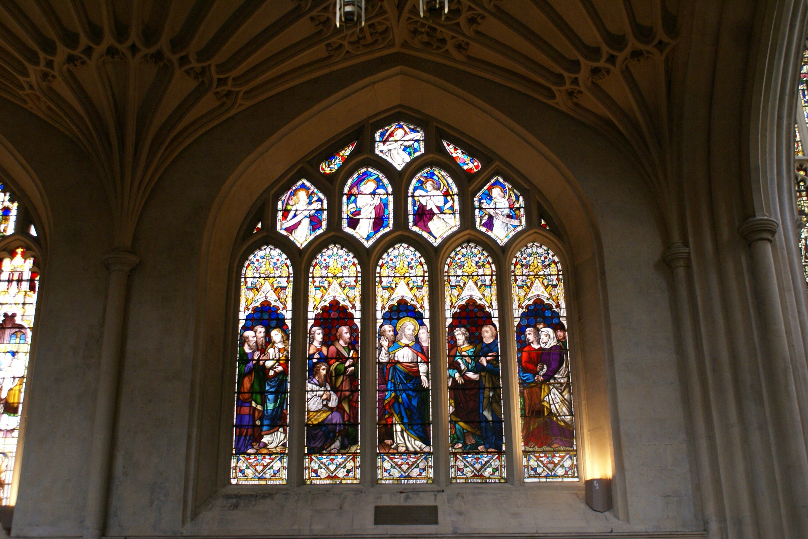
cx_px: 404
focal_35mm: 42
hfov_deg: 46.4
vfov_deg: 31.9
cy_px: 270
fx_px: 943
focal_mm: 28
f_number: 4.5
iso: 400
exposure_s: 1/30
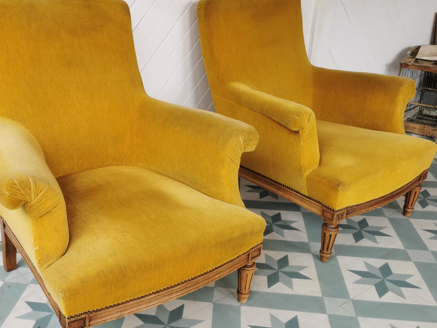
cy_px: 191
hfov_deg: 47.2
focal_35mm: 39
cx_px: 153
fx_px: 492
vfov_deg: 36.7
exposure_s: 1/283
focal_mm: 5.56
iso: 50
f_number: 1.6
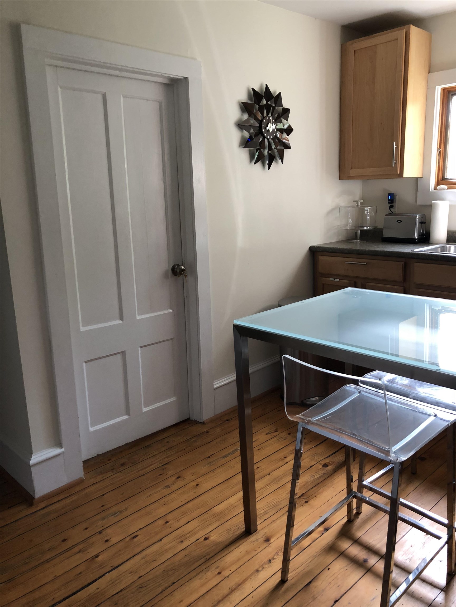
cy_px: 304
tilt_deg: -11.0
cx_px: 228
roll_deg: +1.9
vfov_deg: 63.4
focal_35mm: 28
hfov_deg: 49.7
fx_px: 492
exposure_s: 1/15
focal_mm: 3.99
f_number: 1.8
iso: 50
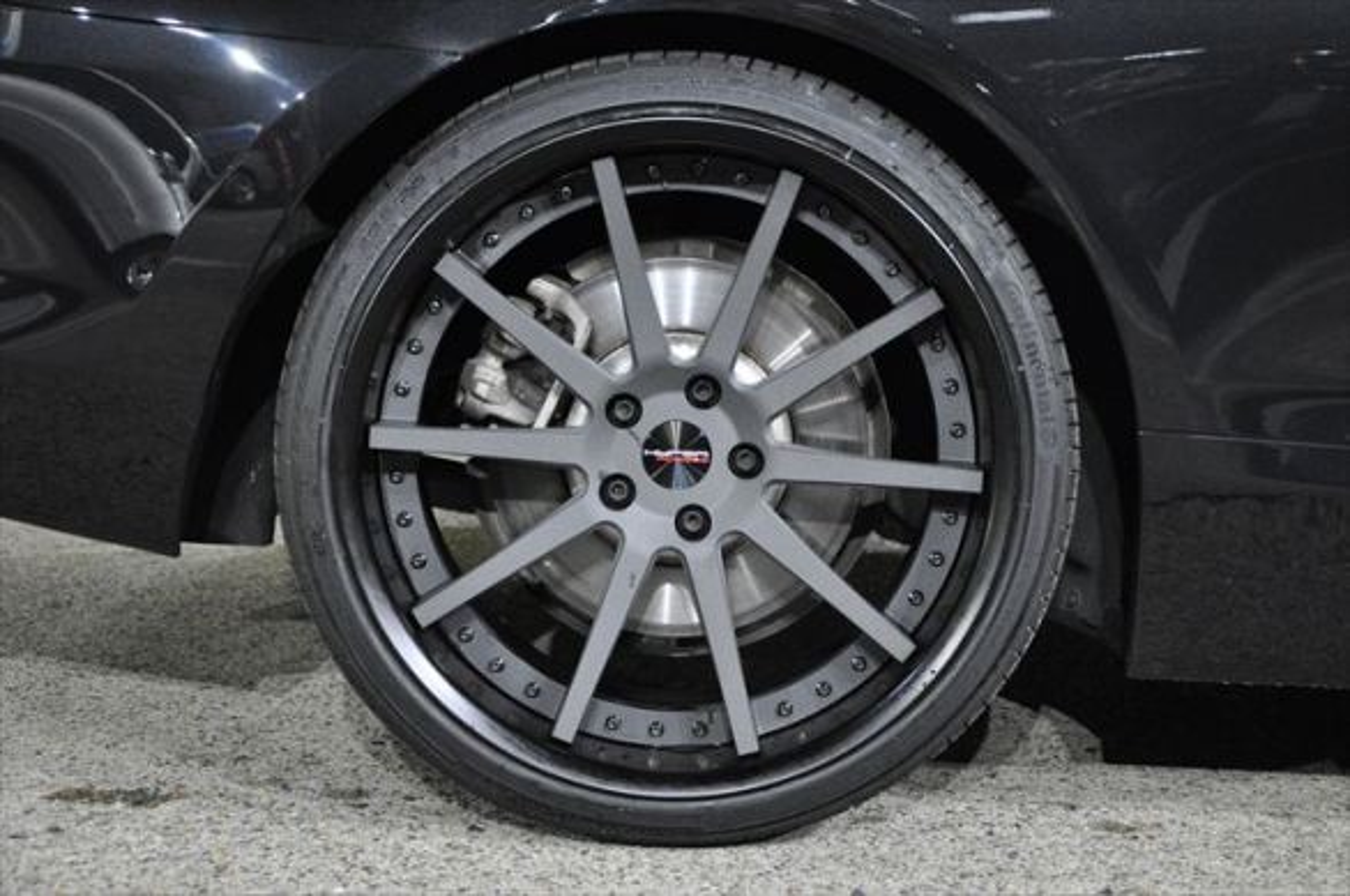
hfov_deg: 35.1
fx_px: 2135
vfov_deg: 23.7
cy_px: 448
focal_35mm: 57
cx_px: 675
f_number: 4.5
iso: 800
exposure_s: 1/10
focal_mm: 38
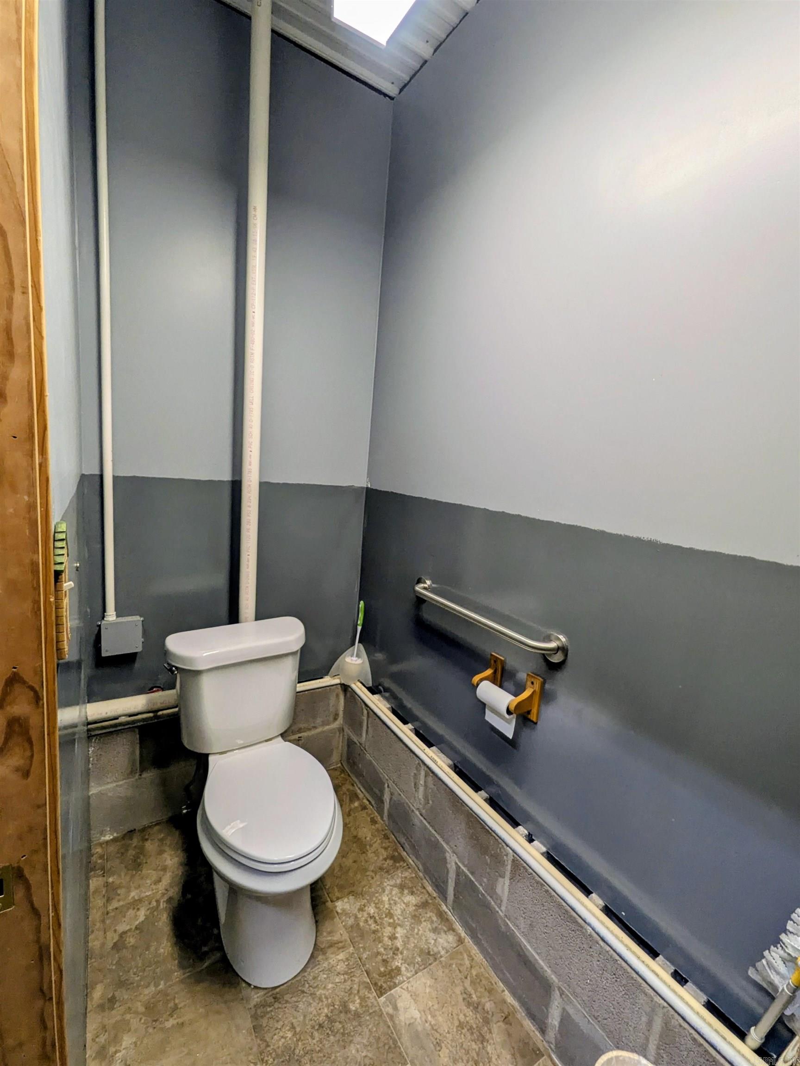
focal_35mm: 14
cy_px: 533
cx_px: 400
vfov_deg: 102.1
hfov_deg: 85.7
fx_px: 431
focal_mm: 1.85
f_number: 2.2
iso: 145
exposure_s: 1/120
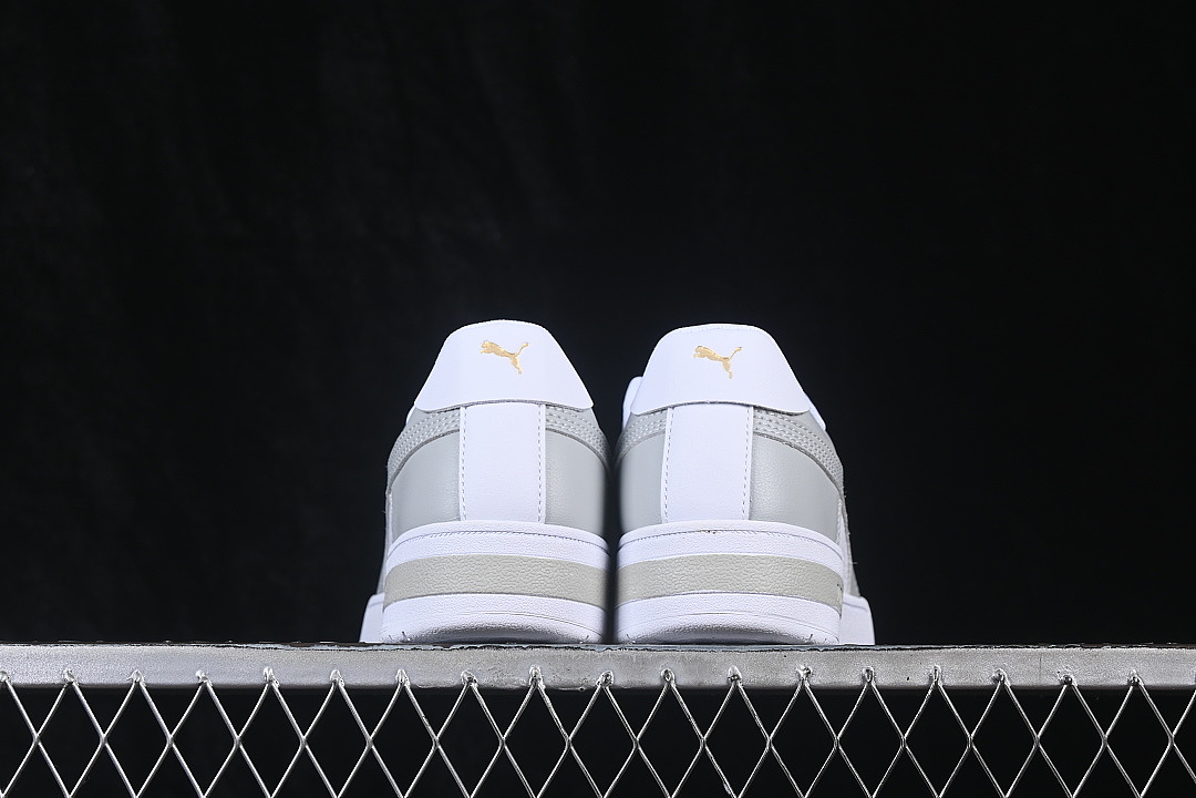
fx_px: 2491
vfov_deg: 18.2
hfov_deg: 27.0
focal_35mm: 75
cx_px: 598
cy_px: 399
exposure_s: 1/80
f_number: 8
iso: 160
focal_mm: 50
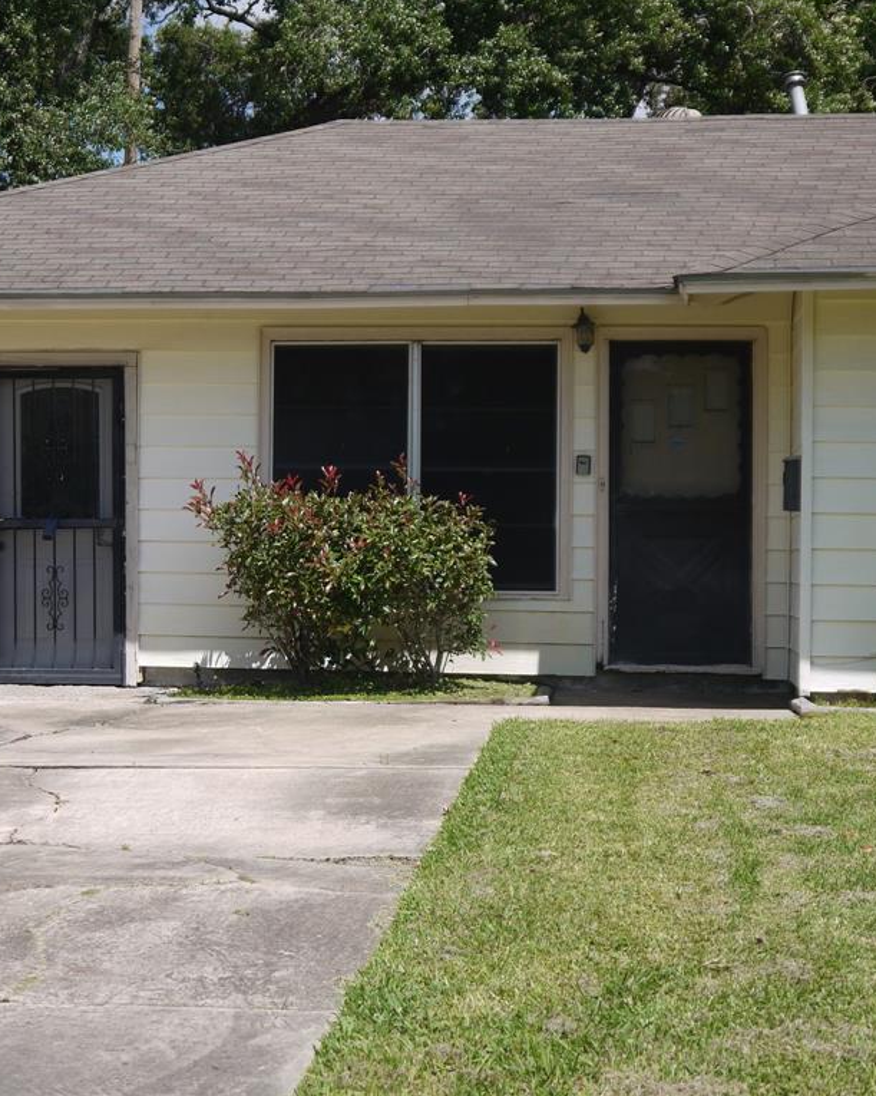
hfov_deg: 22.5
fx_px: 2204
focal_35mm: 68
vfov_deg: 27.9
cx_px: 413
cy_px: 547
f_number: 4.7
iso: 100
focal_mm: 26
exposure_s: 1/800
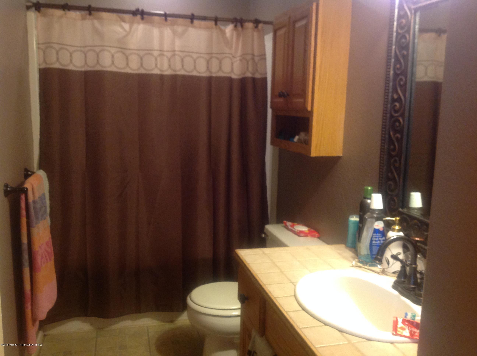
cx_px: 238
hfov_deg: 52.7
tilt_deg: -8.7
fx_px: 482
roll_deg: -2.2
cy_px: 178
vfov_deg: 40.6
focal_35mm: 35
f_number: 2.4
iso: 200
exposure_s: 1/15
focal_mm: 4.28
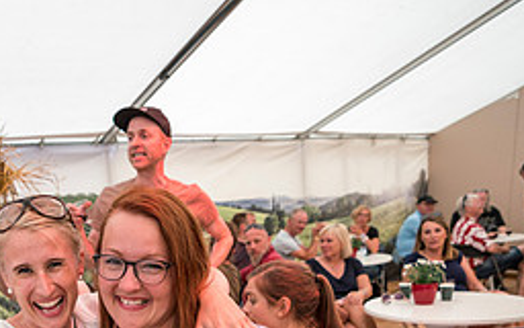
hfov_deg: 49.2
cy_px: 331
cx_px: 92
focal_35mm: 37
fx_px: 528
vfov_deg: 31.7
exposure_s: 1/200
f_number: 2.8
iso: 1250
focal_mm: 16
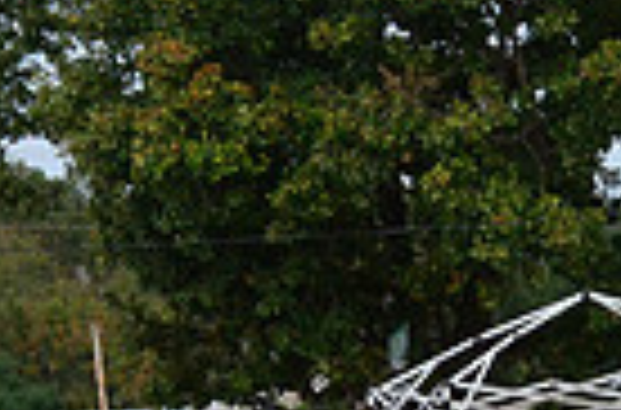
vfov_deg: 2.5
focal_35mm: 535
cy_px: 806
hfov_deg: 3.9
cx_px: 855
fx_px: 9199
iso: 1000
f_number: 9
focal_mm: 85
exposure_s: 1/1250
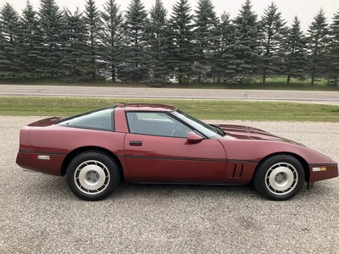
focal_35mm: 29
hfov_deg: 61.7
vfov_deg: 48.2
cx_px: 170
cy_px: 127
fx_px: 284
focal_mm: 3
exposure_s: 1/253
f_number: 1.8
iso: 25
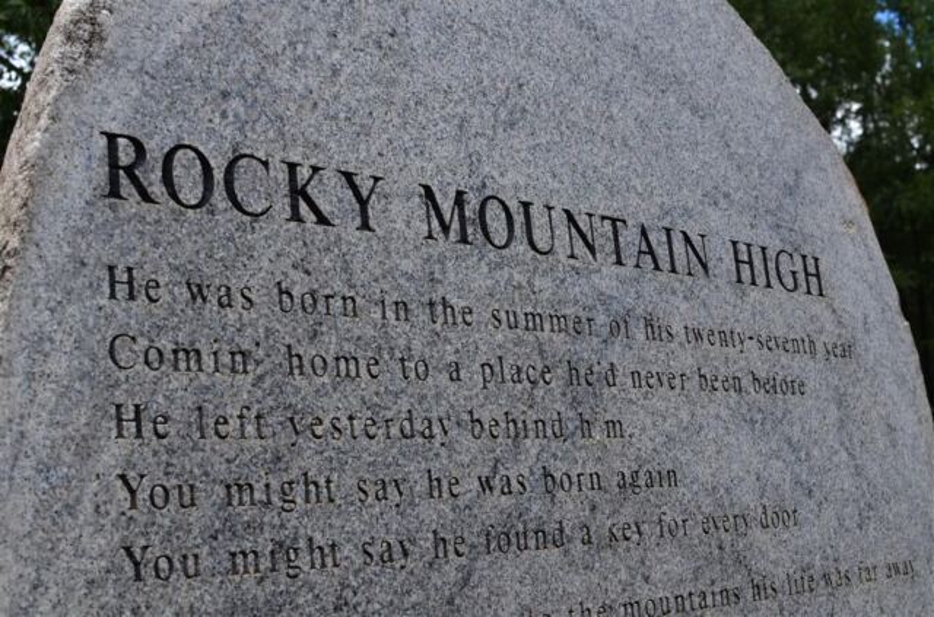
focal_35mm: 52
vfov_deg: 25.6
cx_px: 467
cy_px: 308
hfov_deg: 37.9
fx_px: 1358
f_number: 6.3
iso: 100
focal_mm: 35
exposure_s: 1/160
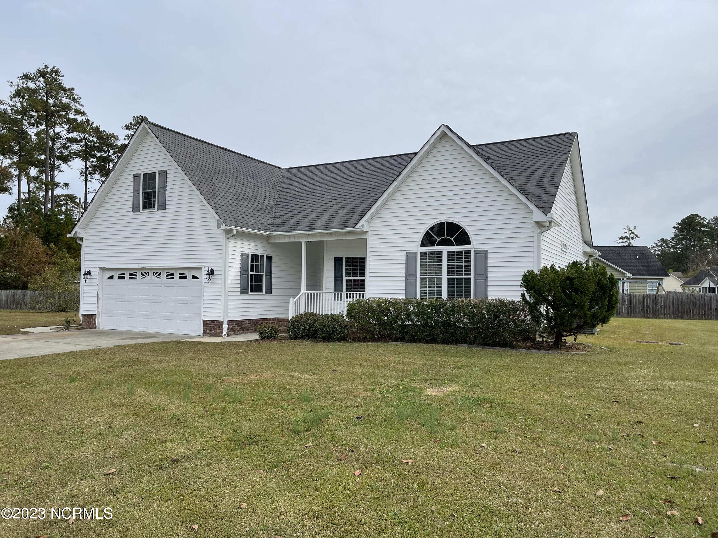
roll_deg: -1.1
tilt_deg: +1.4
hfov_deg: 67.3
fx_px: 539
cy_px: 269
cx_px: 359
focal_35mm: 26
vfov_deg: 53.1
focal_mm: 5.1
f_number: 1.6
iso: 32
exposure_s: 1/3559
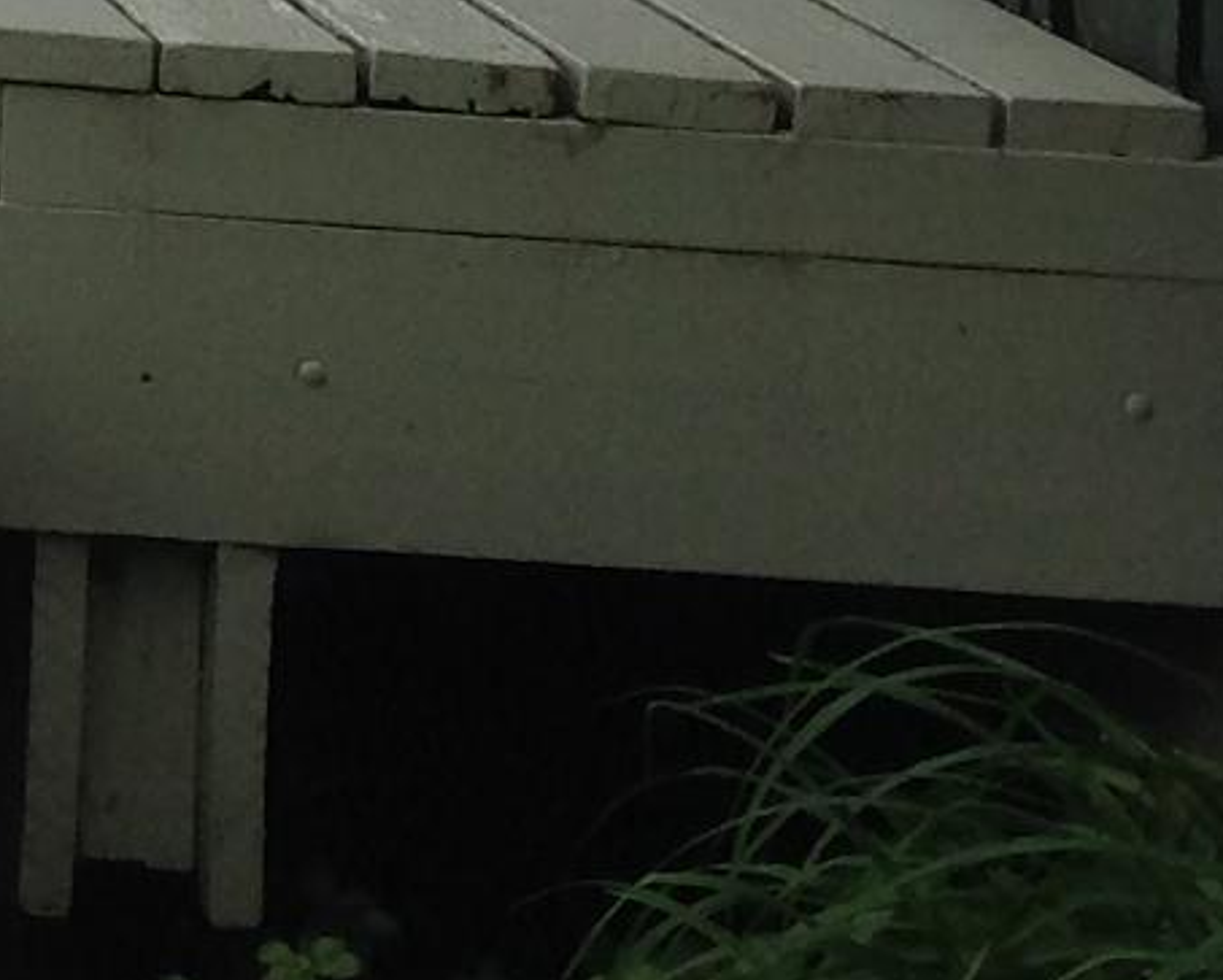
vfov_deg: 7.6
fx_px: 7063
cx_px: -1180
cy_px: -975
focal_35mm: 195
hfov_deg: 9.3
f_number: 2.4
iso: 50
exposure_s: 1/657
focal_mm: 4.28
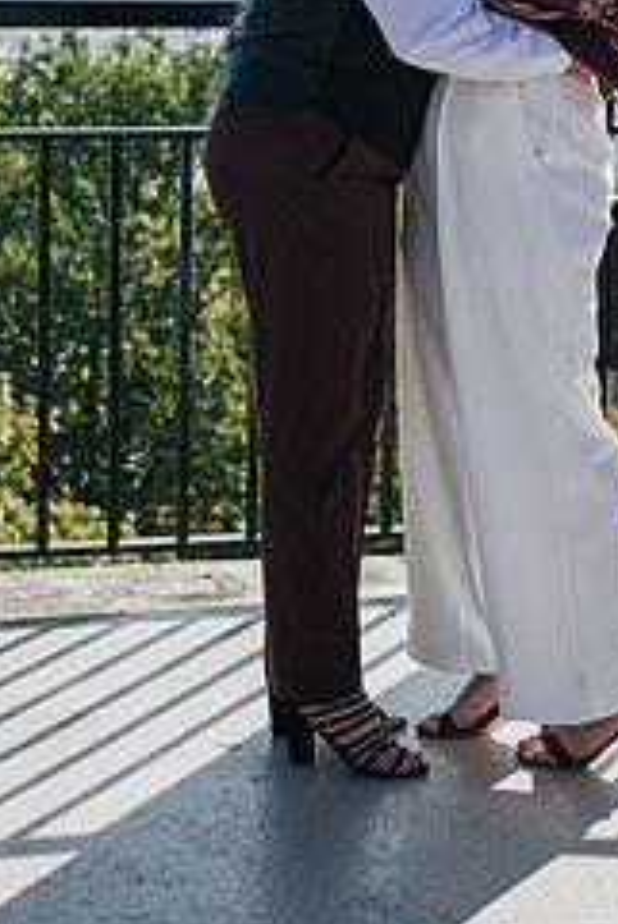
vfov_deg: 20.4
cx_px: 346
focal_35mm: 98
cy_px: 108
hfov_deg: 14.0
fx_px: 2520
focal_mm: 35
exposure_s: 1/1000
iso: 100
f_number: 3.2
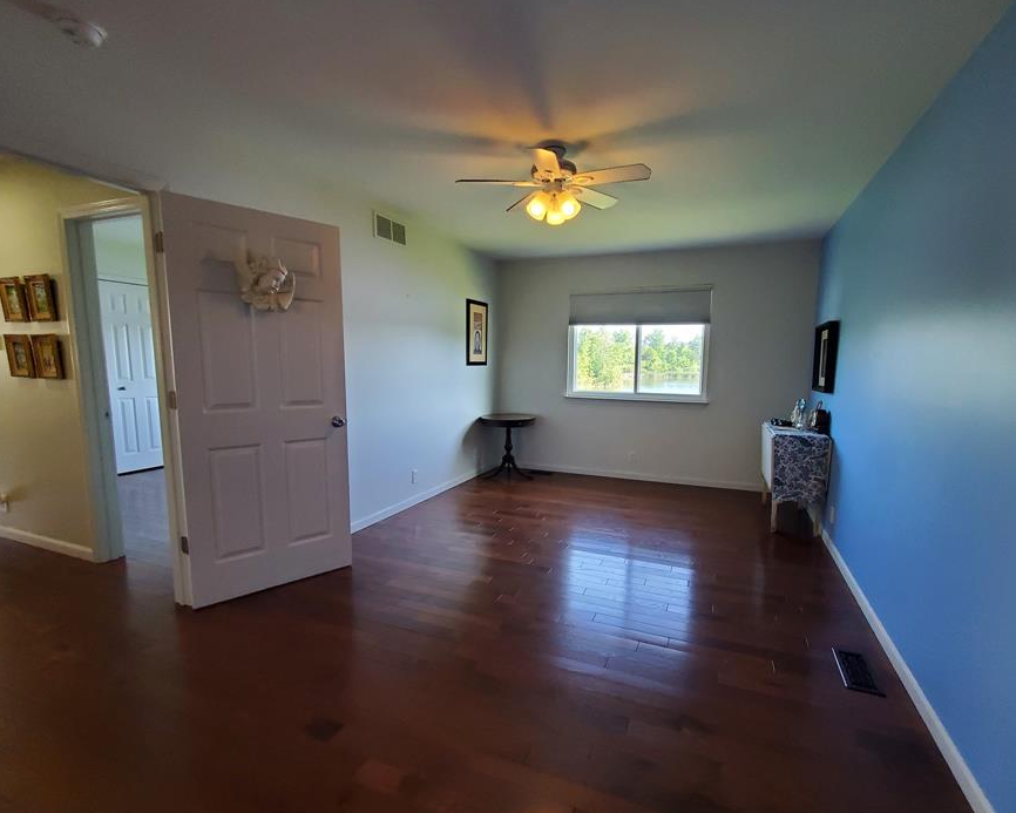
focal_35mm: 15
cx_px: 549
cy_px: 407
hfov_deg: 96.6
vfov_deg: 84.0
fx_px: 451
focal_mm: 1.8
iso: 250
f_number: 2.2
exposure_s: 1/60
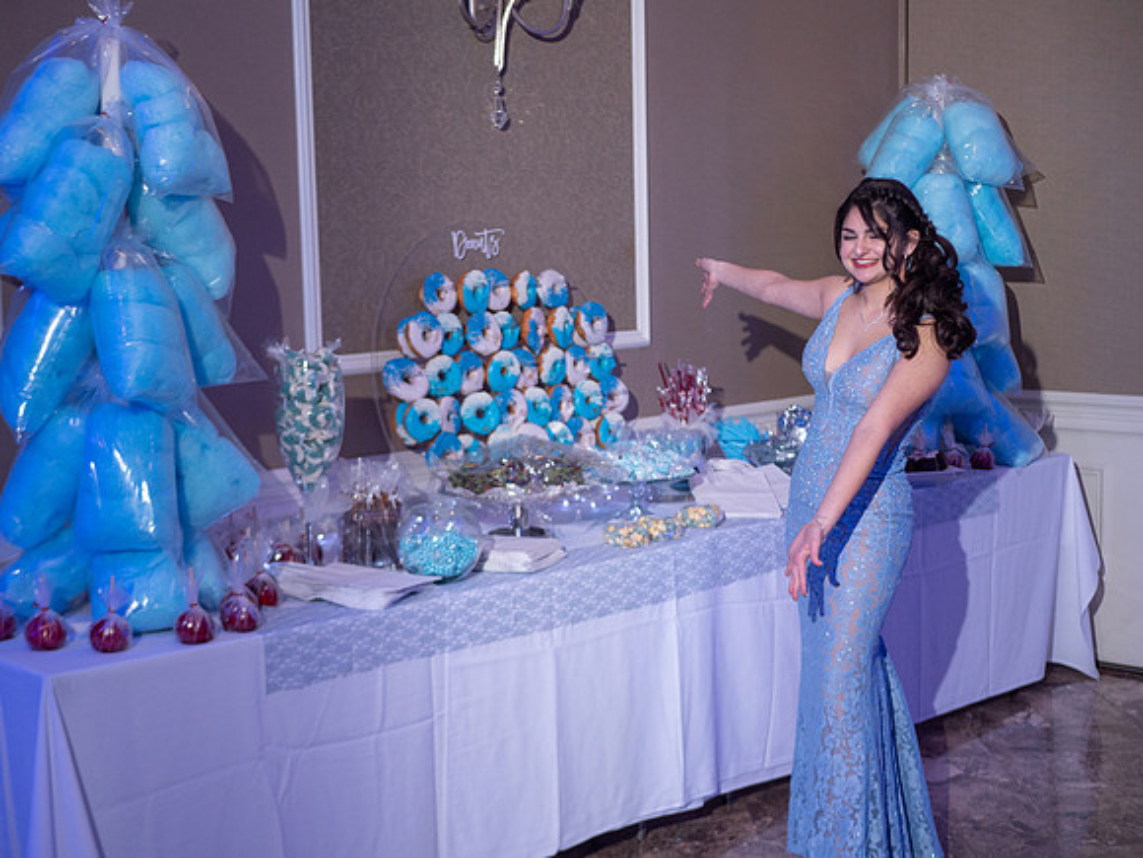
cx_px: 572
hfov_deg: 38.2
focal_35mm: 50
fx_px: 1651
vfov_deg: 29.1
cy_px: 429
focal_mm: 25
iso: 500
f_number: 1.7
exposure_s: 1/80
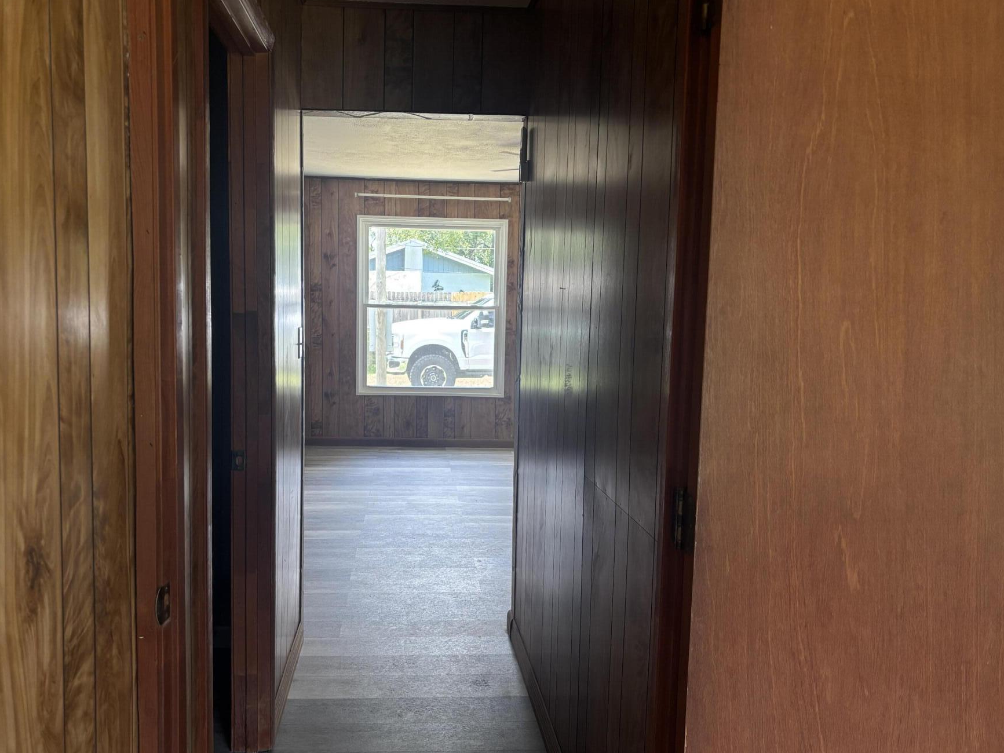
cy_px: 383
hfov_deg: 59.8
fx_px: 870
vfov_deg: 46.8
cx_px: 447
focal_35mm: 30
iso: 125
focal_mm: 5.96
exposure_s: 1/121
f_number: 1.6
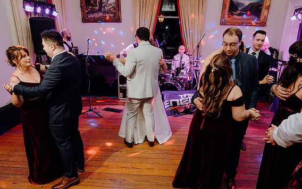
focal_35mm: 25
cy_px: 98
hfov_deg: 72.5
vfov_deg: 49.3
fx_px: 206
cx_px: 151
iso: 2500
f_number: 3.5
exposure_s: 1/160
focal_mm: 24
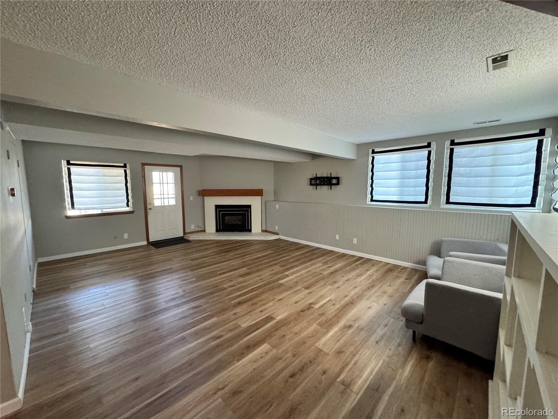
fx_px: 226
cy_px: 210
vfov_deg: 85.7
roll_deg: -0.2
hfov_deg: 102.1
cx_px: 279
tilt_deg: -7.0
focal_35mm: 14
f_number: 2.2
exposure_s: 1/60
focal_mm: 2.22
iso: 800
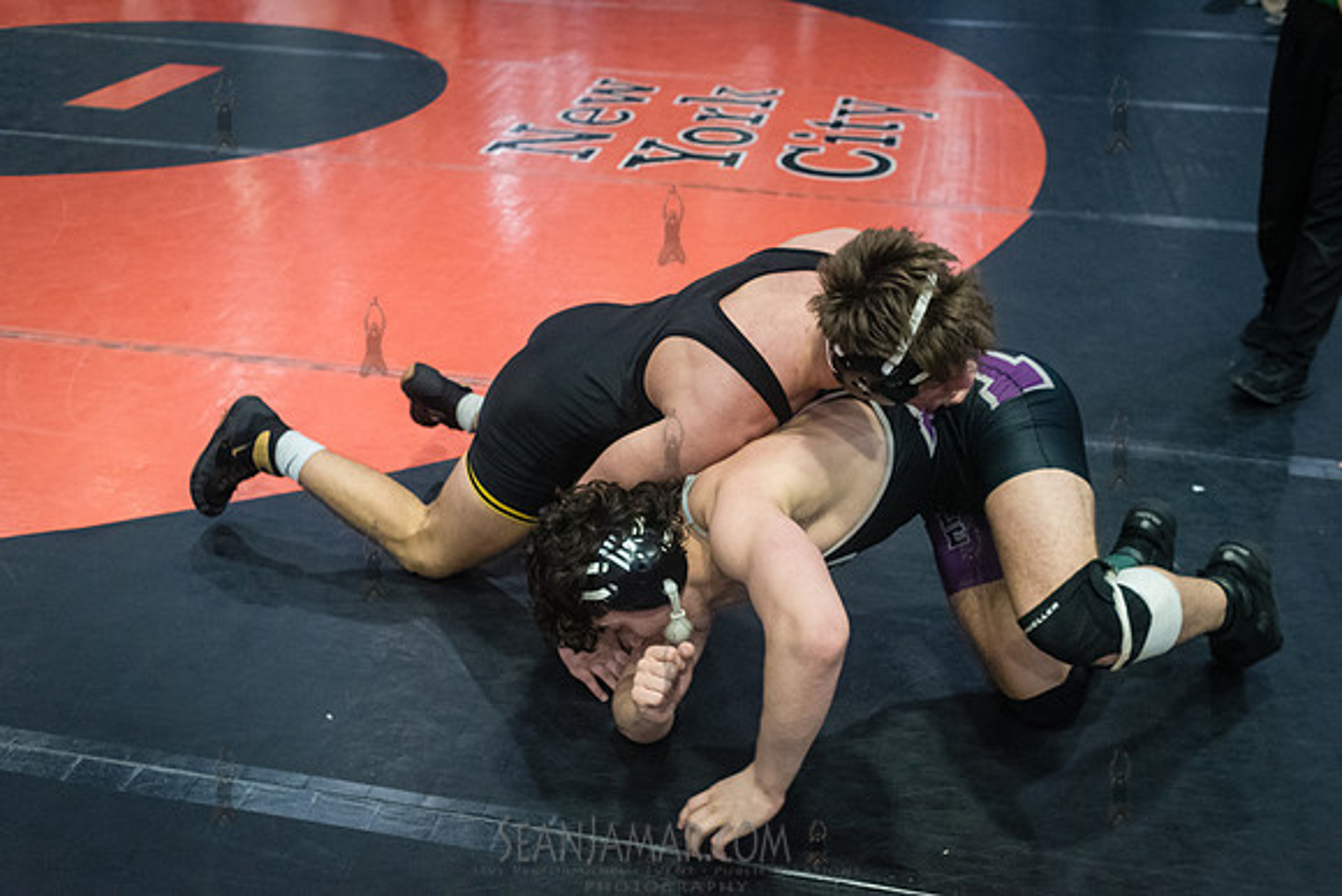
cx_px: 671
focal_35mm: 35
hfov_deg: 54.4
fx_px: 1305
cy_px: 448
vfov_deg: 37.9
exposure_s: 1/400
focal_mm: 35
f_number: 4
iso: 8000
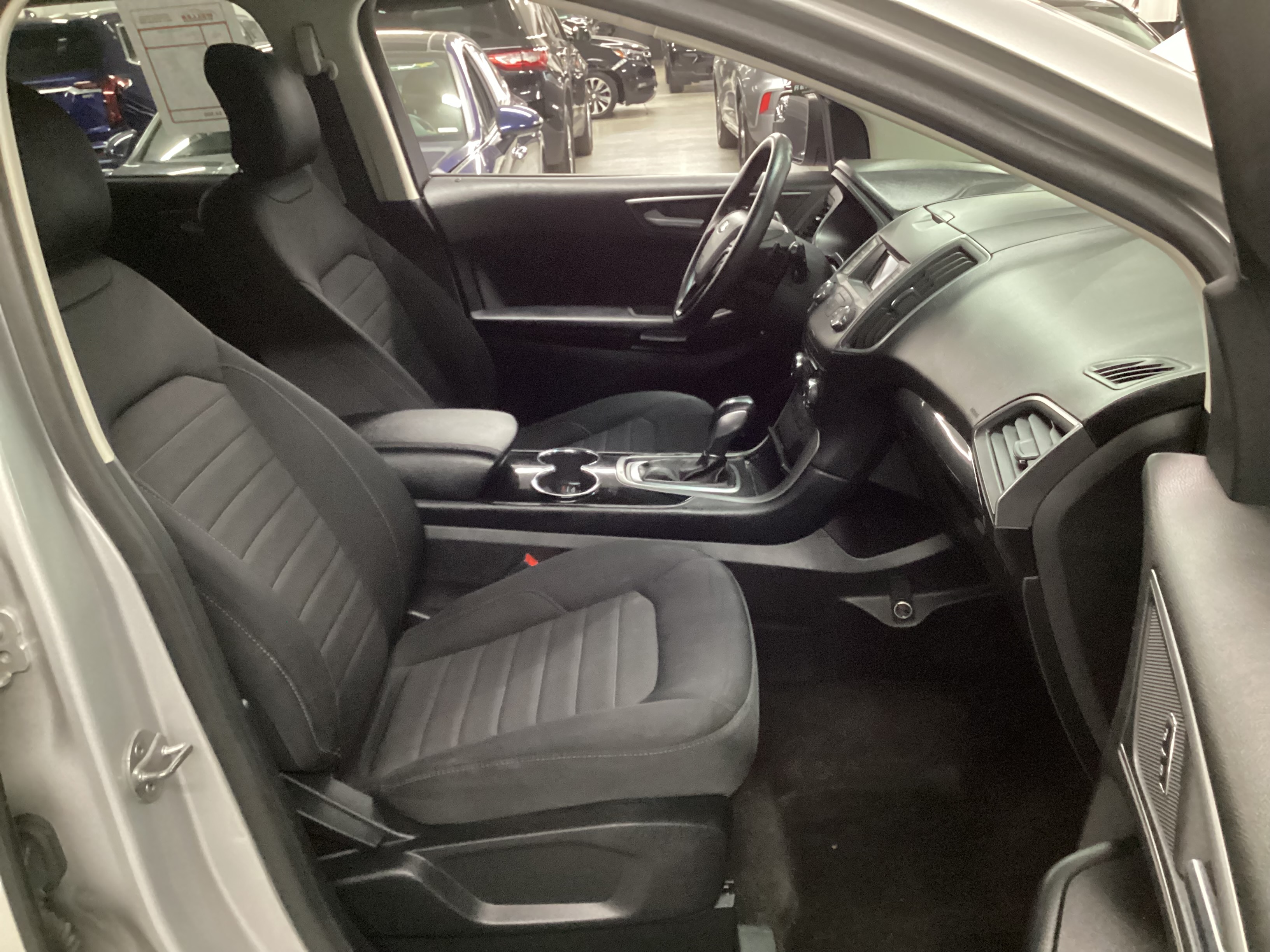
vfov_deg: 45.4
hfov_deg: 58.4
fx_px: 1137
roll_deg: +3.5
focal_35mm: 31
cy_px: 476
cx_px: 635
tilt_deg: -25.2
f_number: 2.4
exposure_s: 1/25
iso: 800
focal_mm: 3.3
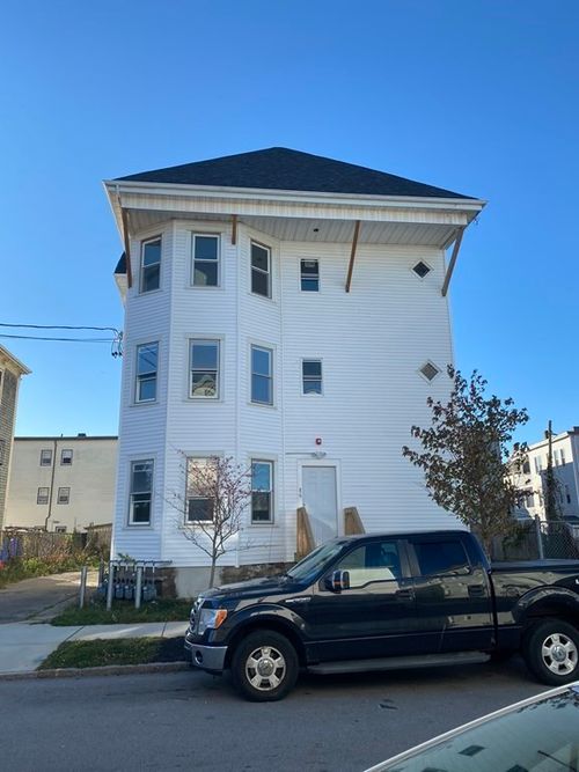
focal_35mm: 26
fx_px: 580
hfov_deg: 53.0
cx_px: 290
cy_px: 386
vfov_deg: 67.3
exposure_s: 1/1653
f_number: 1.8
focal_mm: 4.25
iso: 32
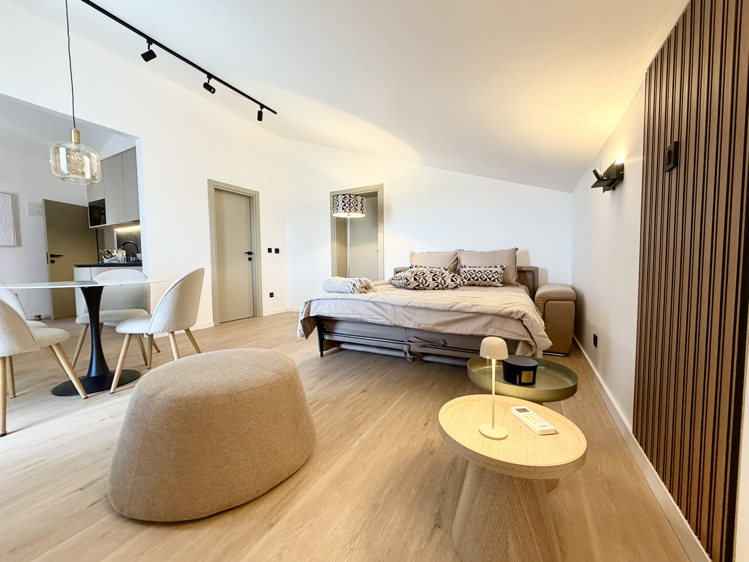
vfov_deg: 85.7
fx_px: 303
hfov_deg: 102.1
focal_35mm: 14
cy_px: 281
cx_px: 374
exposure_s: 1/50
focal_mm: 2.22
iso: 250
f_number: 2.2
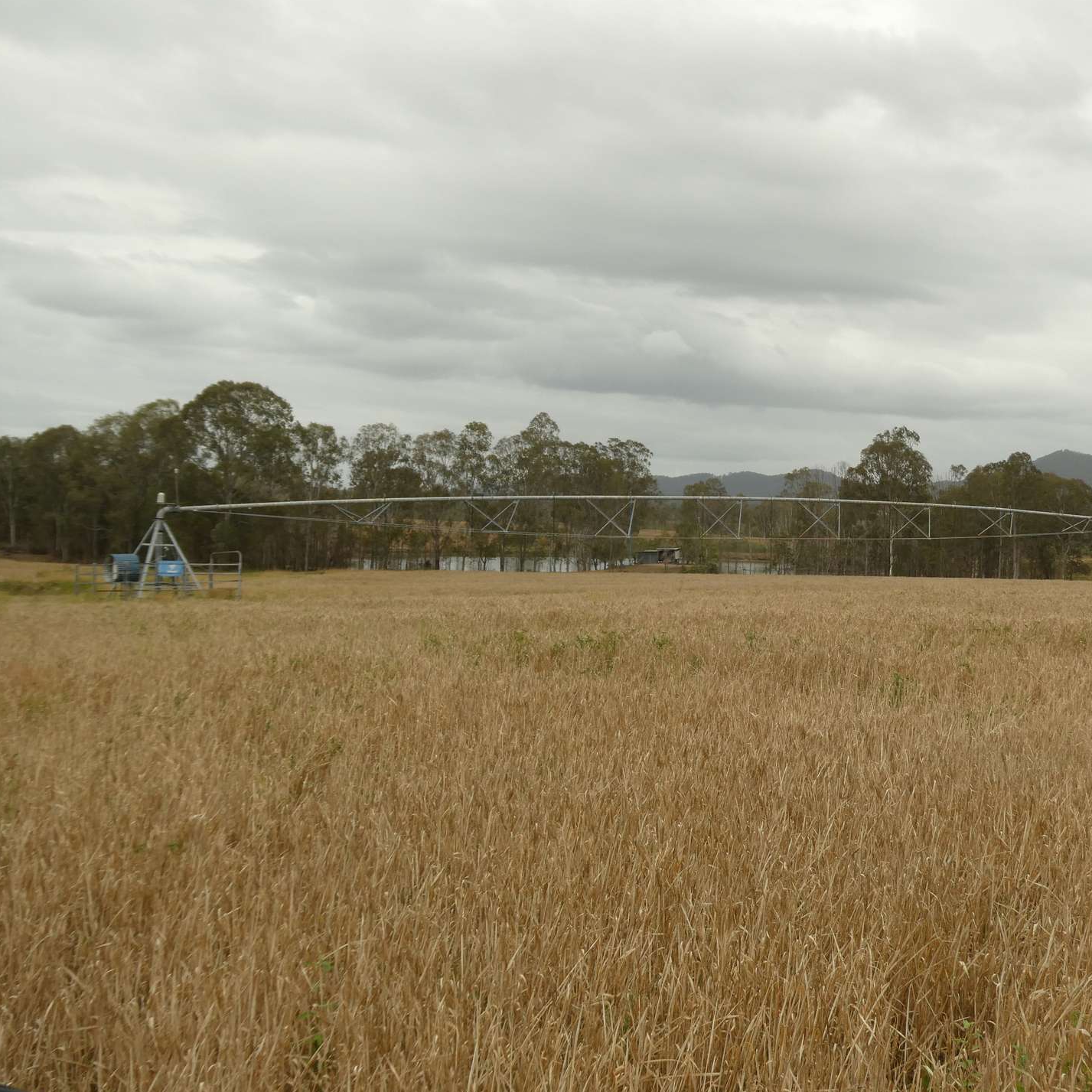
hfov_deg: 38.0
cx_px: 719
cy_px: 546
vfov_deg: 38.3
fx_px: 1570
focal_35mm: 44
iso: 80
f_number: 3.7
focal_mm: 6.7
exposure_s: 1/1000
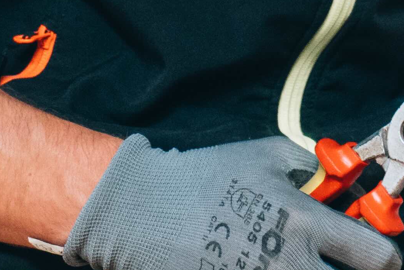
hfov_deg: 5.1
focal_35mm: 402
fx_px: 4512
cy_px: -357
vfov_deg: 3.4
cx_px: 617
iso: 1250
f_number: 4
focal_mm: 70
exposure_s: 1/50
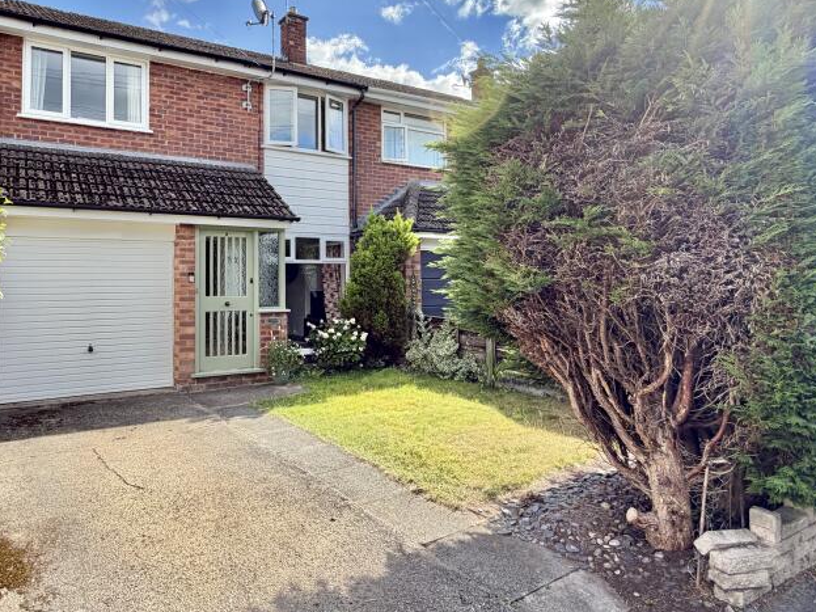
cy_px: 257
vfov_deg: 58.6
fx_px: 542
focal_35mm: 23
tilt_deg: -0.6
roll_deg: +0.0
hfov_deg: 72.3
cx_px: 289
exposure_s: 1/502
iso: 40
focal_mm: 2.22
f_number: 2.2
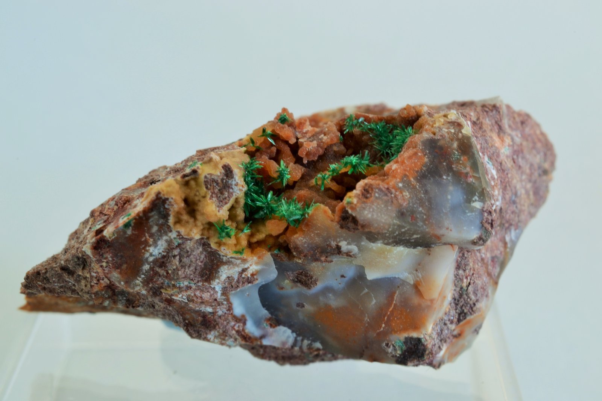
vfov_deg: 22.6
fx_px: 1003
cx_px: 301
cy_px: 200
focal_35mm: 60
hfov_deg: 33.4
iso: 100
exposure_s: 2.5
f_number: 29
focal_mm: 40
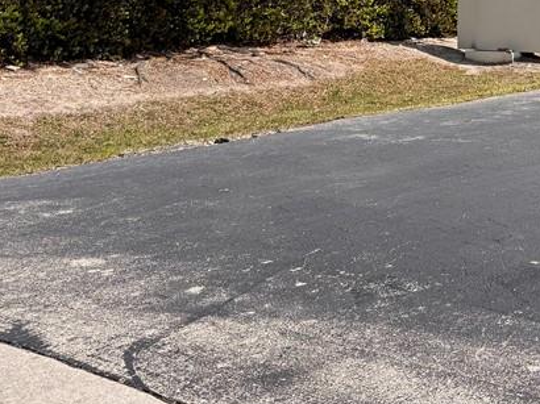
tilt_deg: +0.6
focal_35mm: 60
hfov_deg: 29.9
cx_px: 545
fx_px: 935
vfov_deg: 22.9
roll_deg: -0.6
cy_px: -45
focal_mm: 6.76
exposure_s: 1/3247
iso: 80
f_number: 1.78
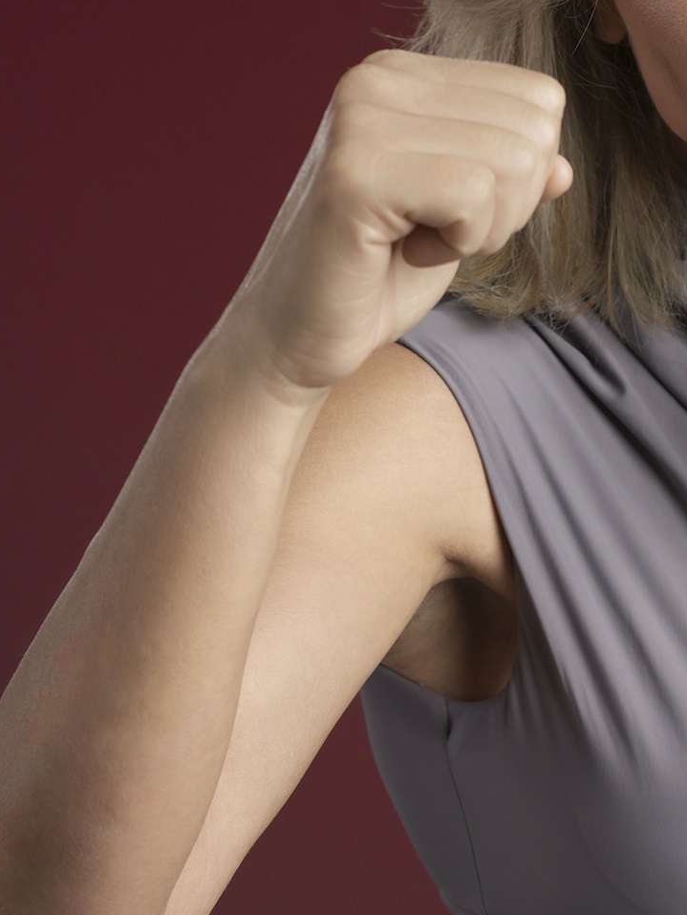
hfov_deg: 9.9
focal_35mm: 149
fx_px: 3941
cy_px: 460
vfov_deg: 13.2
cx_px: 683
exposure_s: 1/125
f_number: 6.3
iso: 125
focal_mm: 55
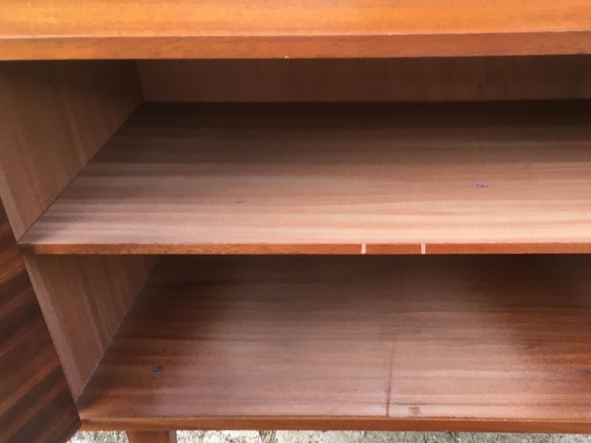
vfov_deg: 35.1
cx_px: 385
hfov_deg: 45.2
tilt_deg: -28.9
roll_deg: +0.6
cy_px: 257
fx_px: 700
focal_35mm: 41
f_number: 2.2
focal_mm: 4.15
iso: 32
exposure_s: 1/33
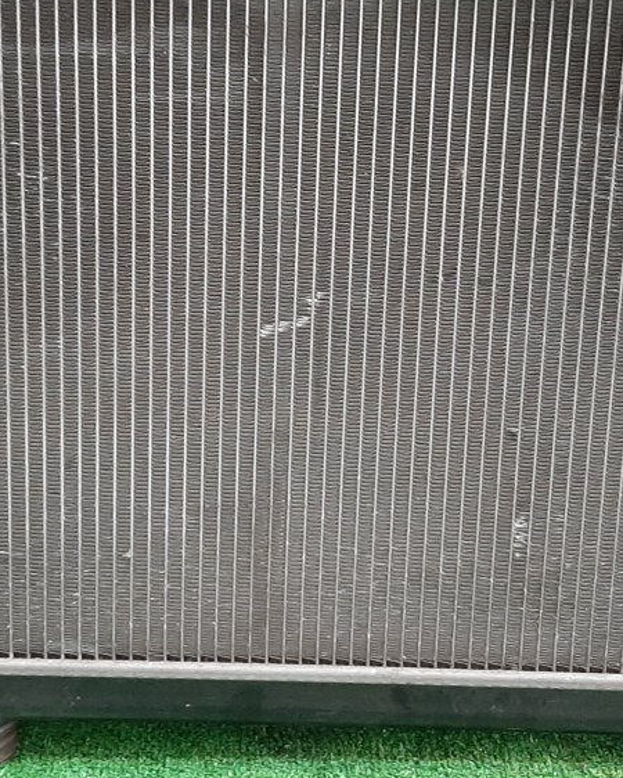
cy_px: 354
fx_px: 1497
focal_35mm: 65
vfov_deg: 29.1
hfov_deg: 23.5
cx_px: 289
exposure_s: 1/33
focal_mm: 3.93
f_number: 1.7
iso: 184
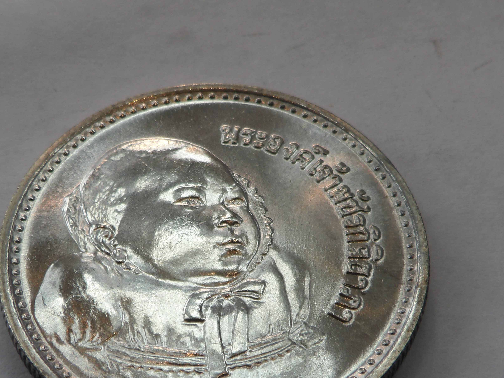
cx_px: 231
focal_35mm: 68
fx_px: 990
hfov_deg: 28.6
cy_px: 260
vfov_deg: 21.5
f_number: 4.9
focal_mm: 7.6
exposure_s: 1/58
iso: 100
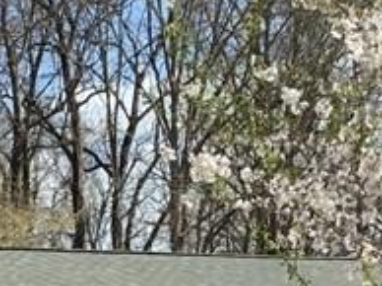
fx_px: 1808
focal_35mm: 164
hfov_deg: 12.0
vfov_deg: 8.8
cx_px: 47
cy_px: 460
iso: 25
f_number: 2.4
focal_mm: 3.3
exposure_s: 1/876
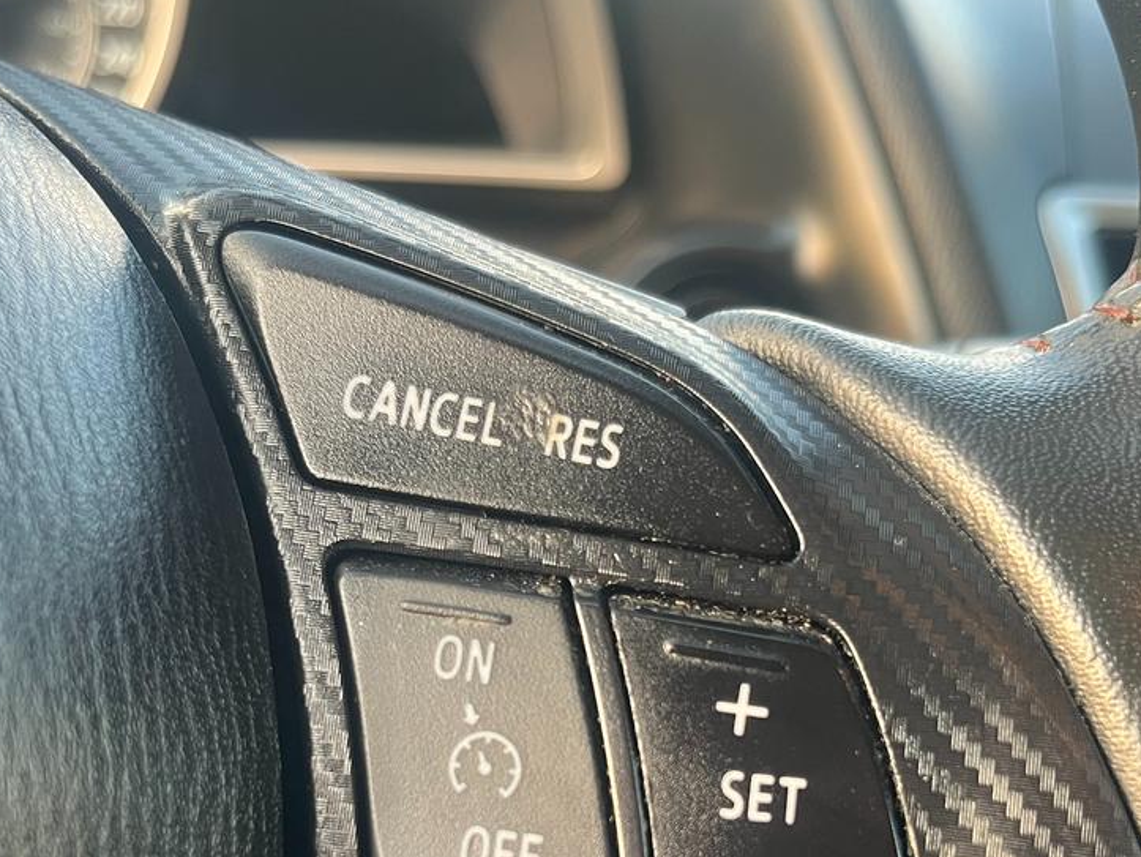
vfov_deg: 30.9
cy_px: 669
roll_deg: -6.0
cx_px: 530
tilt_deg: -23.3
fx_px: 1517
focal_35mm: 46
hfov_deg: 41.2
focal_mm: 5.1
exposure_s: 1/88
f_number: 1.6
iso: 125
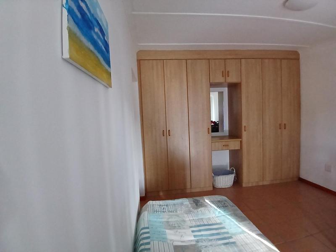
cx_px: 168
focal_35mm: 17
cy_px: 126
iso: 640
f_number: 2.2
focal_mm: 1.4
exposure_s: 1/25
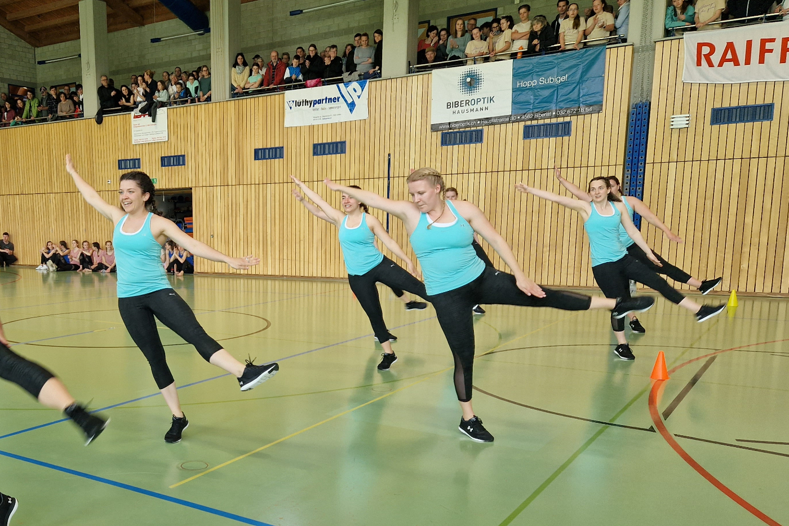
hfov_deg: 52.5
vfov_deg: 37.6
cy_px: 333
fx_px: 767
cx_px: 216
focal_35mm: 35
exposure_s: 1/100
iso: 64
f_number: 1.8
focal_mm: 5.4
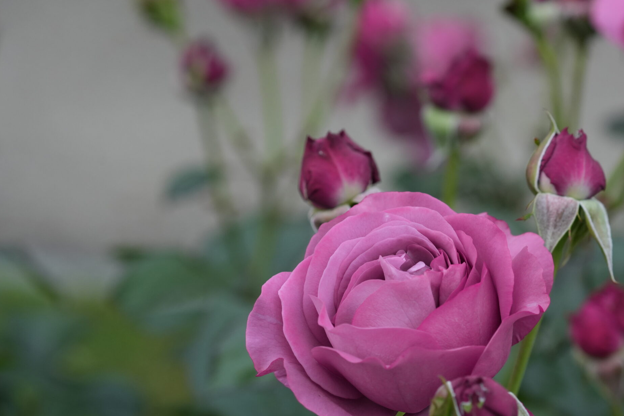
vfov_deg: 9.9
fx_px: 2409
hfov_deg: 14.7
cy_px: 271
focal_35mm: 139
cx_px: 414
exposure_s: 1/500
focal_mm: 100
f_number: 5.6
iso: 1250
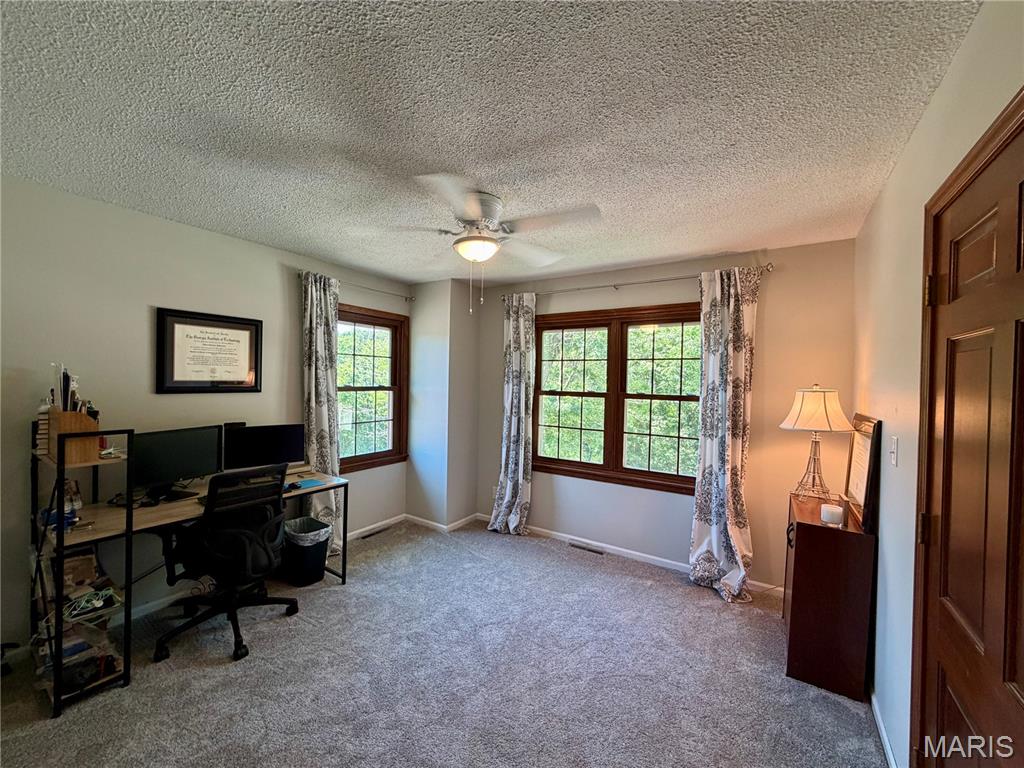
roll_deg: -0.8
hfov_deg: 102.1
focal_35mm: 14
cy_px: 384
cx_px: 512
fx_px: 414
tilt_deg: -1.1
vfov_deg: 85.7
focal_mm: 2.22
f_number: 2.2
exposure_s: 1/60
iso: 250
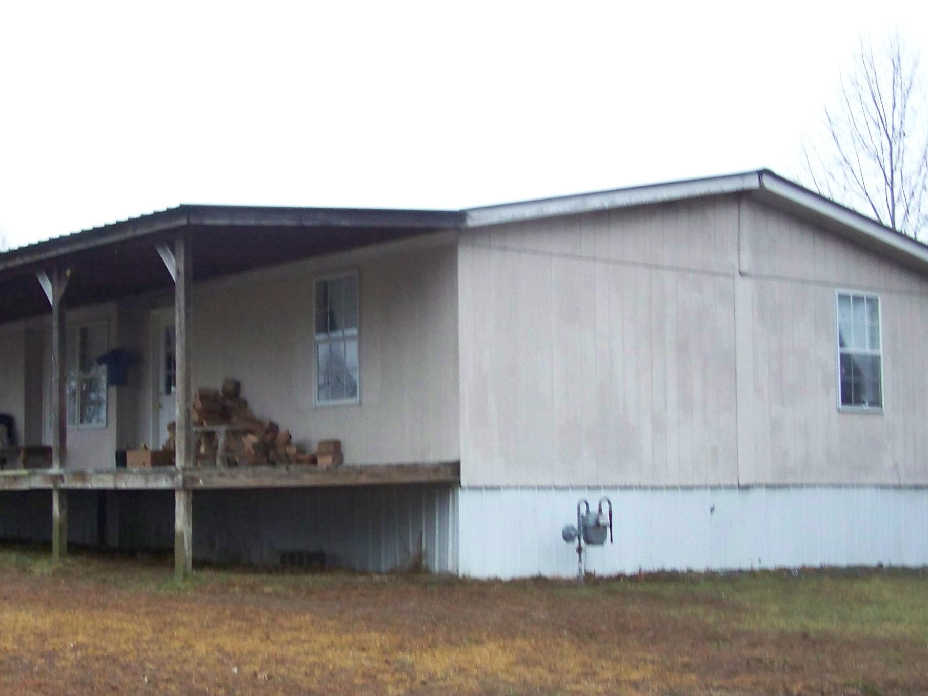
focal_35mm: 63
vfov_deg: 23.3
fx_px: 1689
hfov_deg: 30.6
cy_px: 401
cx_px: 349
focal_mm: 6.3
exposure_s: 1/60
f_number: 2.8
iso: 200
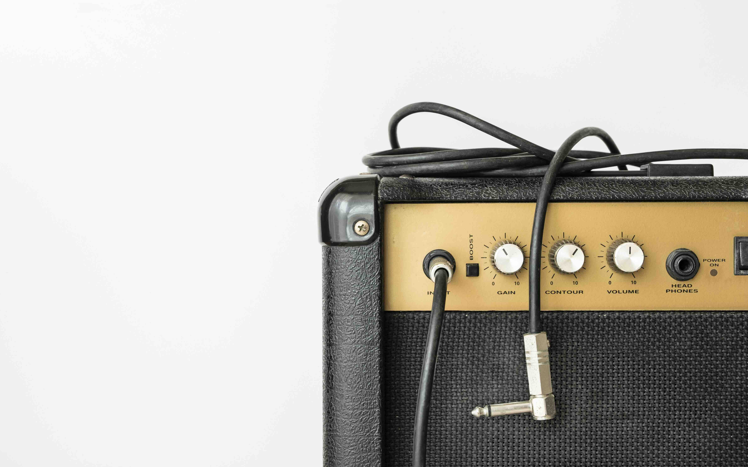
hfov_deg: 41.8
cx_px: 374
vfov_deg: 26.9
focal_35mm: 48
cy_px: 224
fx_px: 978
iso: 200
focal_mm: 31
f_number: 8
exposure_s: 1/4
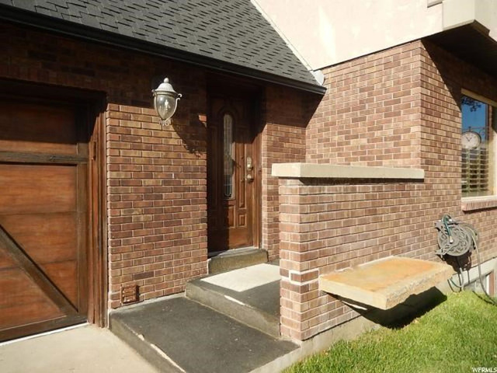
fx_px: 359
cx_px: 248
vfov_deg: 54.9
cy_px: 186
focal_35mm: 25
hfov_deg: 69.4
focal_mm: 4.5
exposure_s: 1/1000
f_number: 3.4
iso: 125
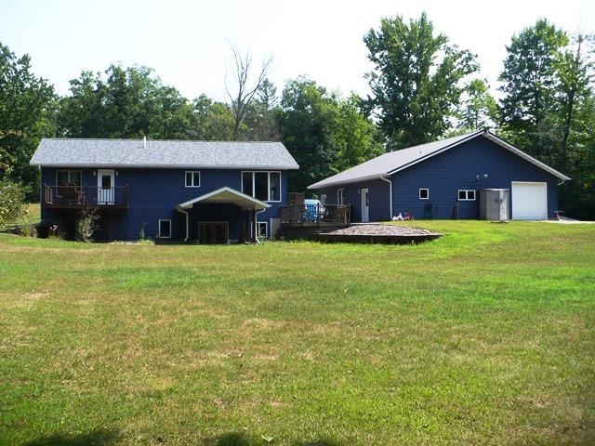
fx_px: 636
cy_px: 223
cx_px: 298
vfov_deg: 38.7
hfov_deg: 50.1
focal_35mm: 37
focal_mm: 6.1
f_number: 2.8
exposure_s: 1/640
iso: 100
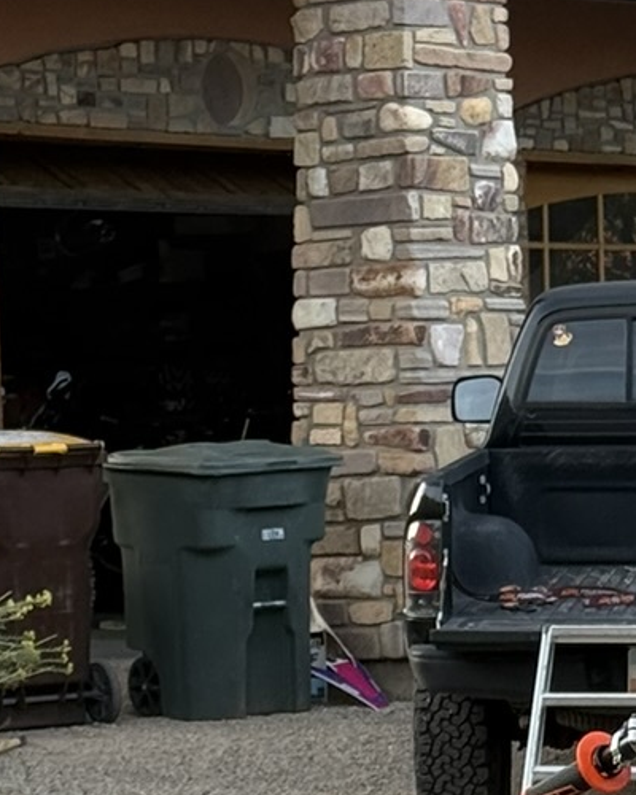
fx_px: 4518
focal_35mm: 192
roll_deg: +2.0
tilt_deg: -5.3
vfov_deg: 10.0
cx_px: 591
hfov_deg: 8.0
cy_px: 841
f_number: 1.78
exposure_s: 1/439
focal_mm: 6.76
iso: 100
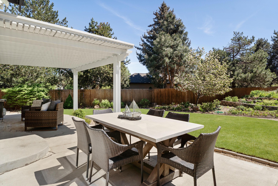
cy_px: 93
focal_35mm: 19
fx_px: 147
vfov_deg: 64.6
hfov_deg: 86.9
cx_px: 139
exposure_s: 1/1250
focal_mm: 19
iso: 250
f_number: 7.1
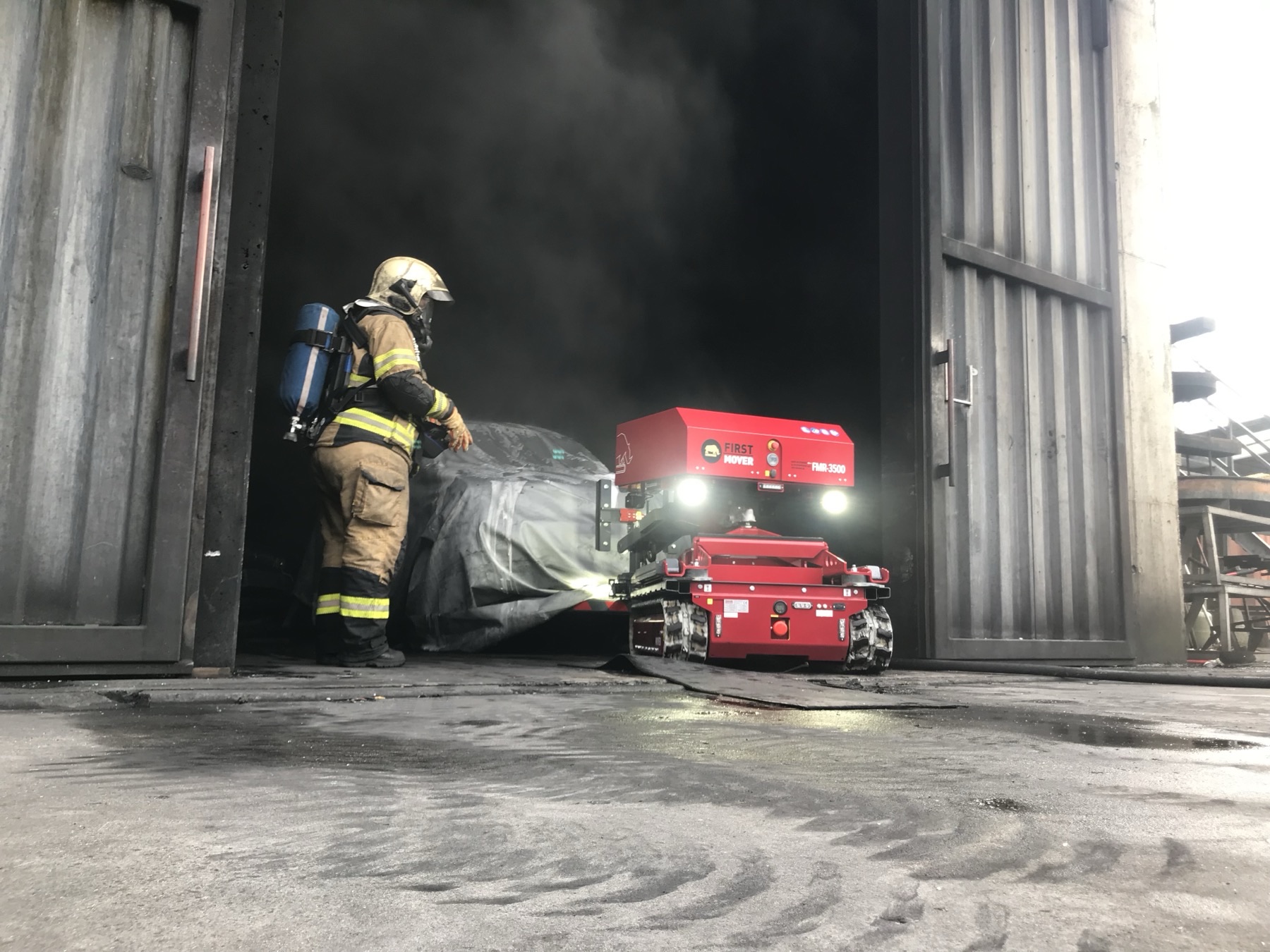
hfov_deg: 63.4
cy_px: 476
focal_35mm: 28
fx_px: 1027
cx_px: 635
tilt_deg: +8.1
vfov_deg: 49.7
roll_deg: -1.3
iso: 25
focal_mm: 3.99
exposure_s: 1/90
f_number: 1.8
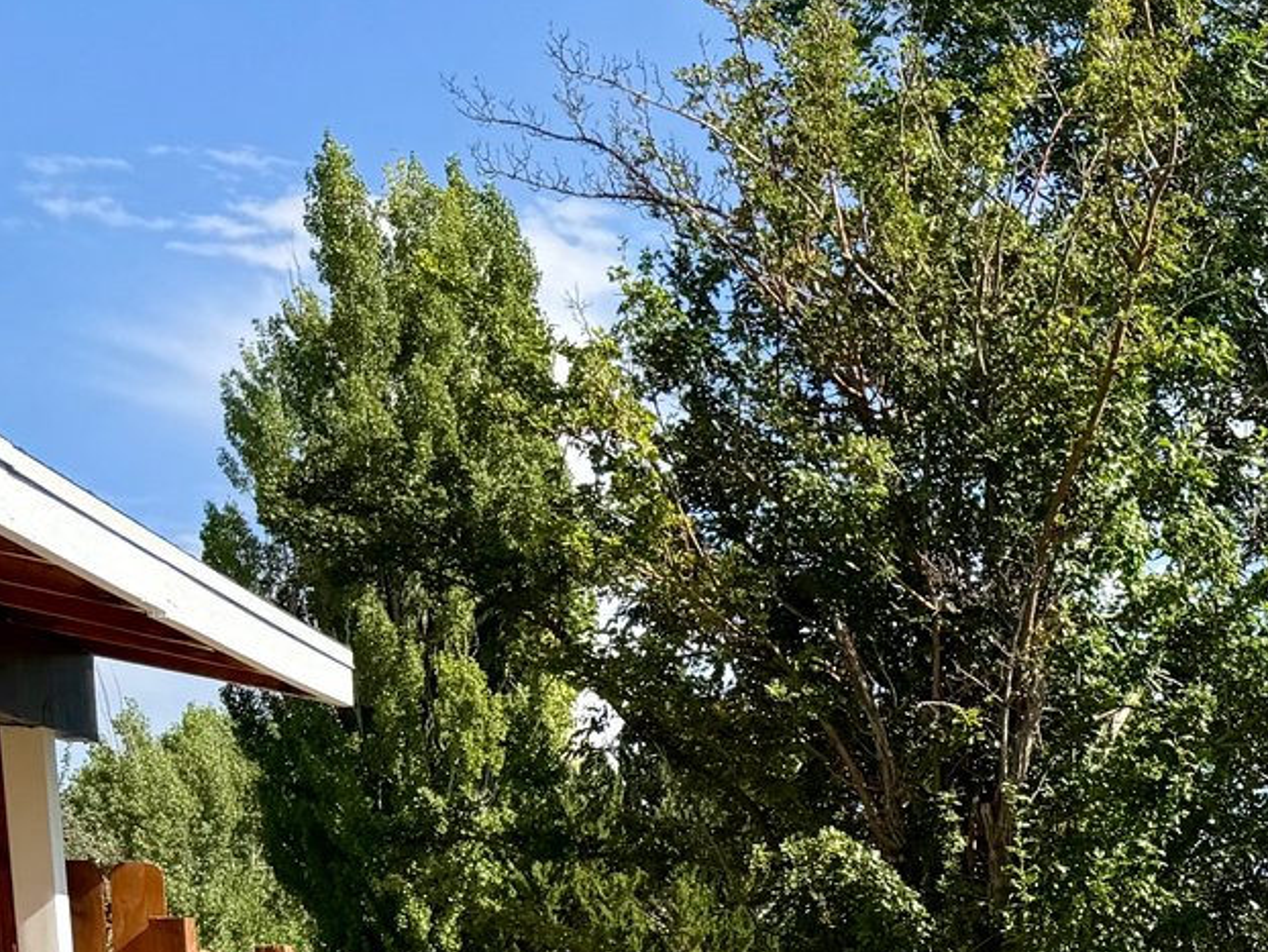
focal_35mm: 79
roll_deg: +0.5
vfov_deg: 17.1
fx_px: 2895
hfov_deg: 21.3
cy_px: 1358
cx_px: 1841
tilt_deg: -7.4
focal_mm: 6.76
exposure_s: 1/3425
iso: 80
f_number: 1.78
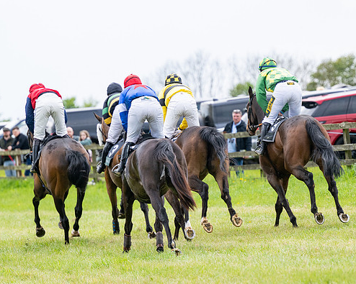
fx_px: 3202
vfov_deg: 5.1
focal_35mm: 304
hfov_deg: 6.4
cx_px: 171
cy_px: 152
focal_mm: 200
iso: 400
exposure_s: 1/2500
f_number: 4
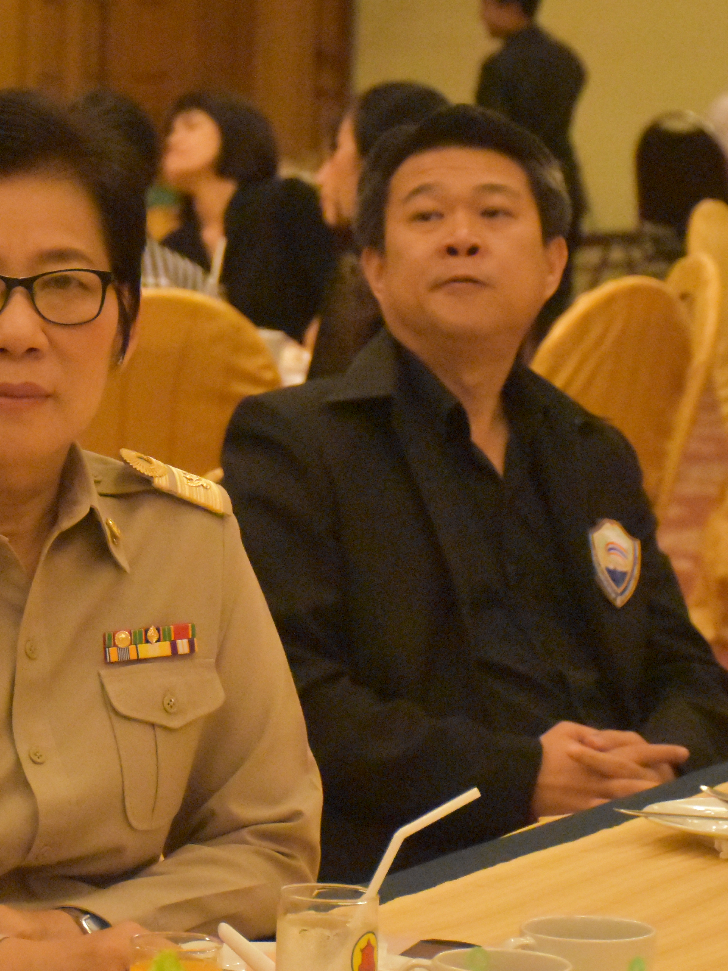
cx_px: -47
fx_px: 5524
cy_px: 441
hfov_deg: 7.5
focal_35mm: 197
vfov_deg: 10.0
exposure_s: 1/125
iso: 11400
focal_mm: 60
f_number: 5
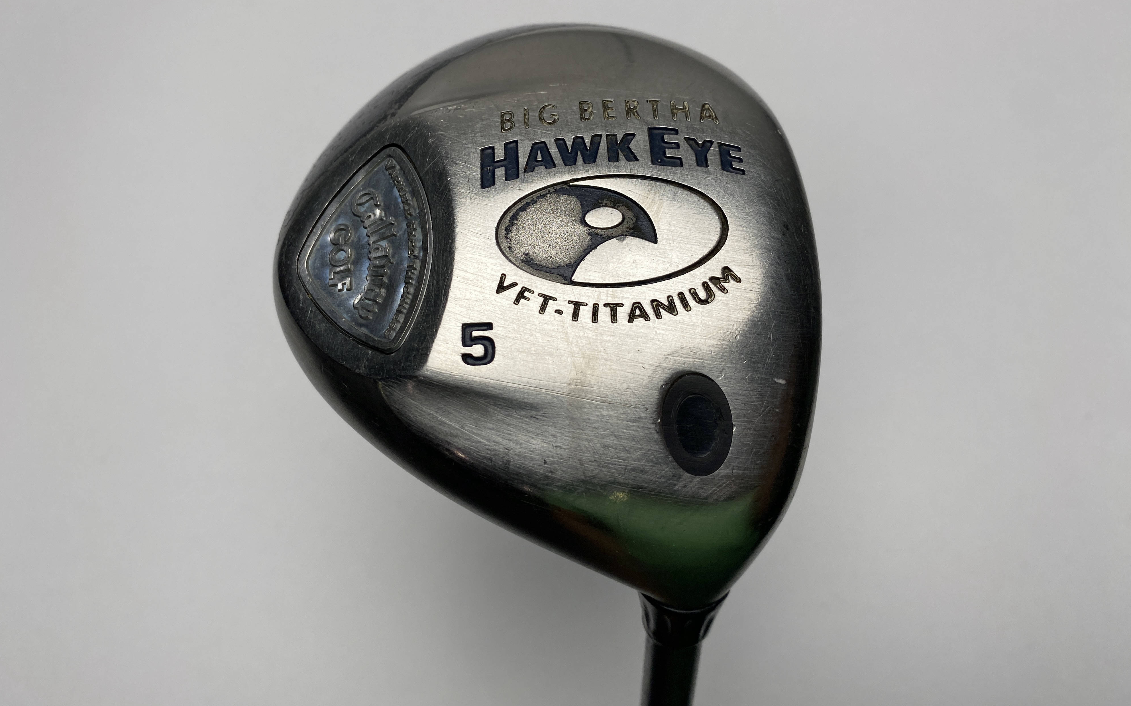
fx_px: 863
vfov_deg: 44.4
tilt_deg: -67.2
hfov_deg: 66.5
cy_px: 294
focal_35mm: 28
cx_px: 563
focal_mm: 4.25
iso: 32
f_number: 1.8
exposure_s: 1/454
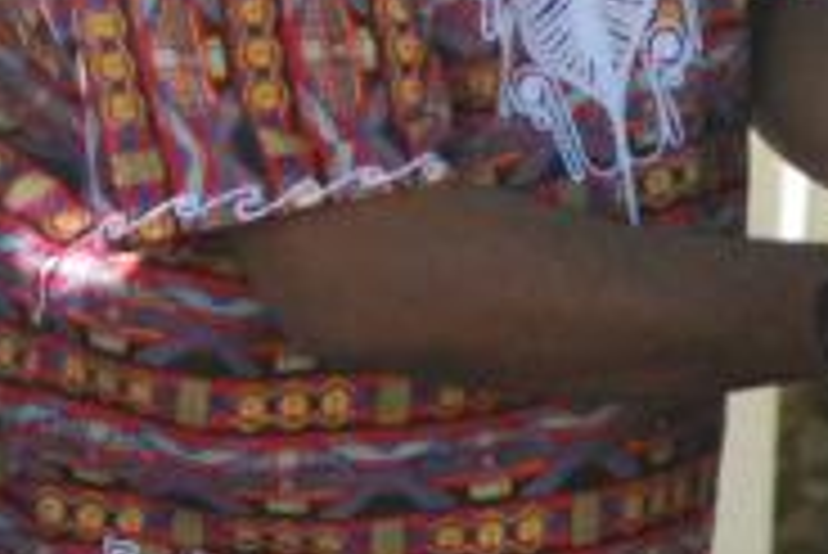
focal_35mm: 583
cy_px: -34
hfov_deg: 3.5
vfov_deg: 2.4
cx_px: 1148
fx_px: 13419
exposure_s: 1/640
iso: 800
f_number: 4.5
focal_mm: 70
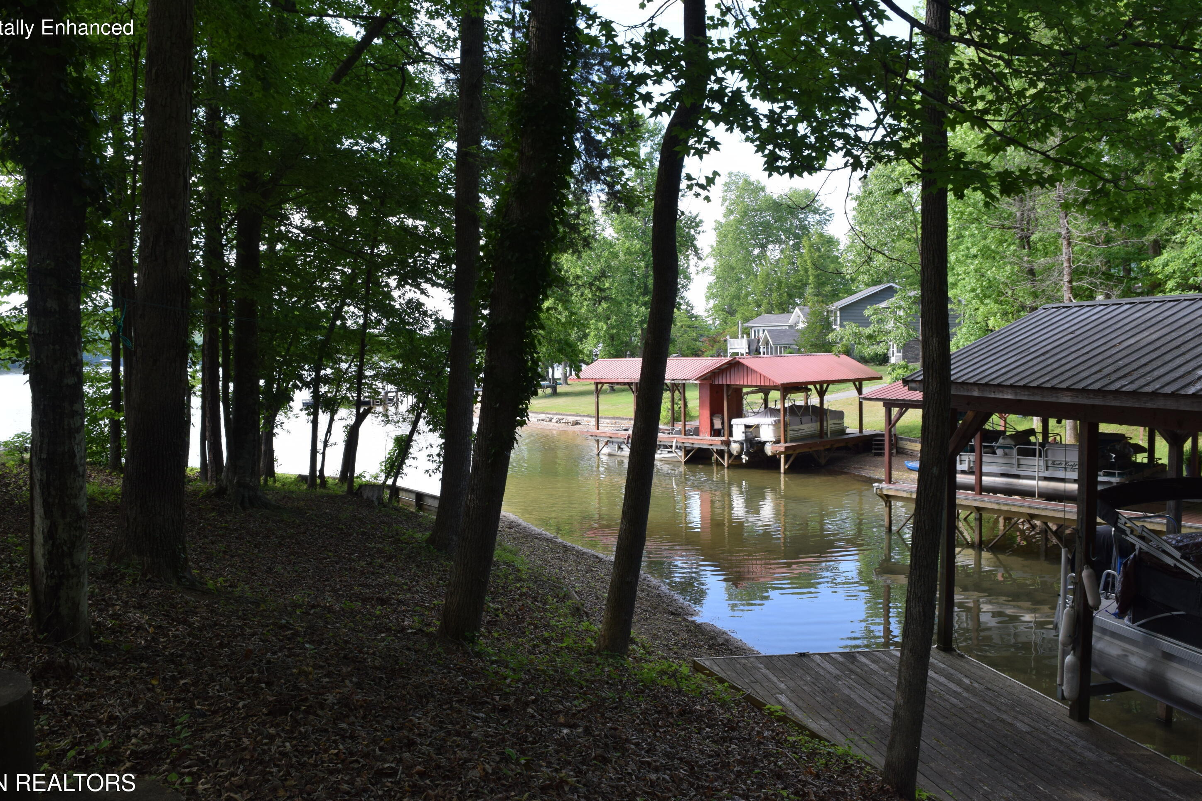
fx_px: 935
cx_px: 583
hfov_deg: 65.5
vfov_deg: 46.4
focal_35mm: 28
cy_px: 406
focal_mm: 18
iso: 400
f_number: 8
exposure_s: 1/250
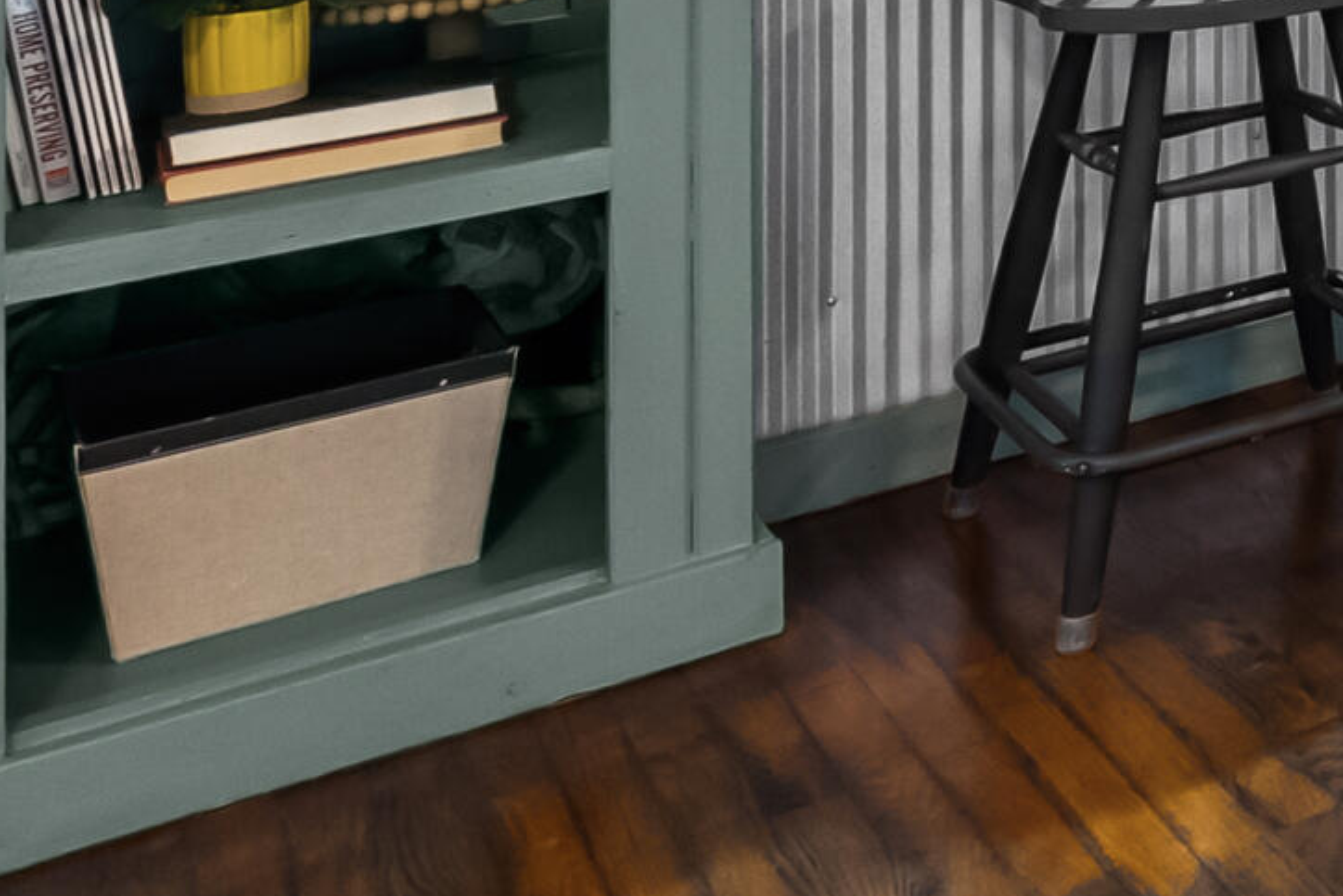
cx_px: 2196
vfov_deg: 19.7
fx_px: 2164
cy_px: -513
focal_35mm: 58
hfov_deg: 23.9
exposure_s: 1/8
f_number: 8
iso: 12800
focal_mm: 14
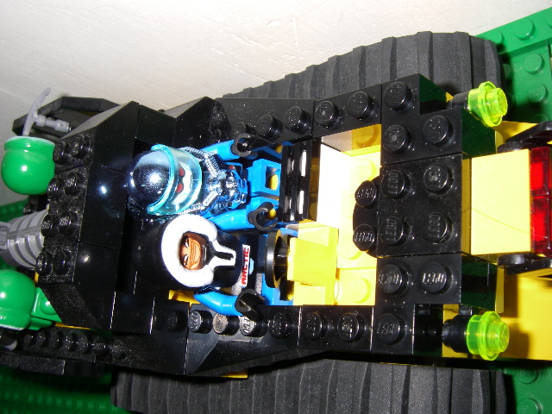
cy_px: 207
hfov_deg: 49.0
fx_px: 606
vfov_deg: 37.7
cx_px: 276
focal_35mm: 38
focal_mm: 6.3
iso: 80
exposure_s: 1/40
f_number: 6.6
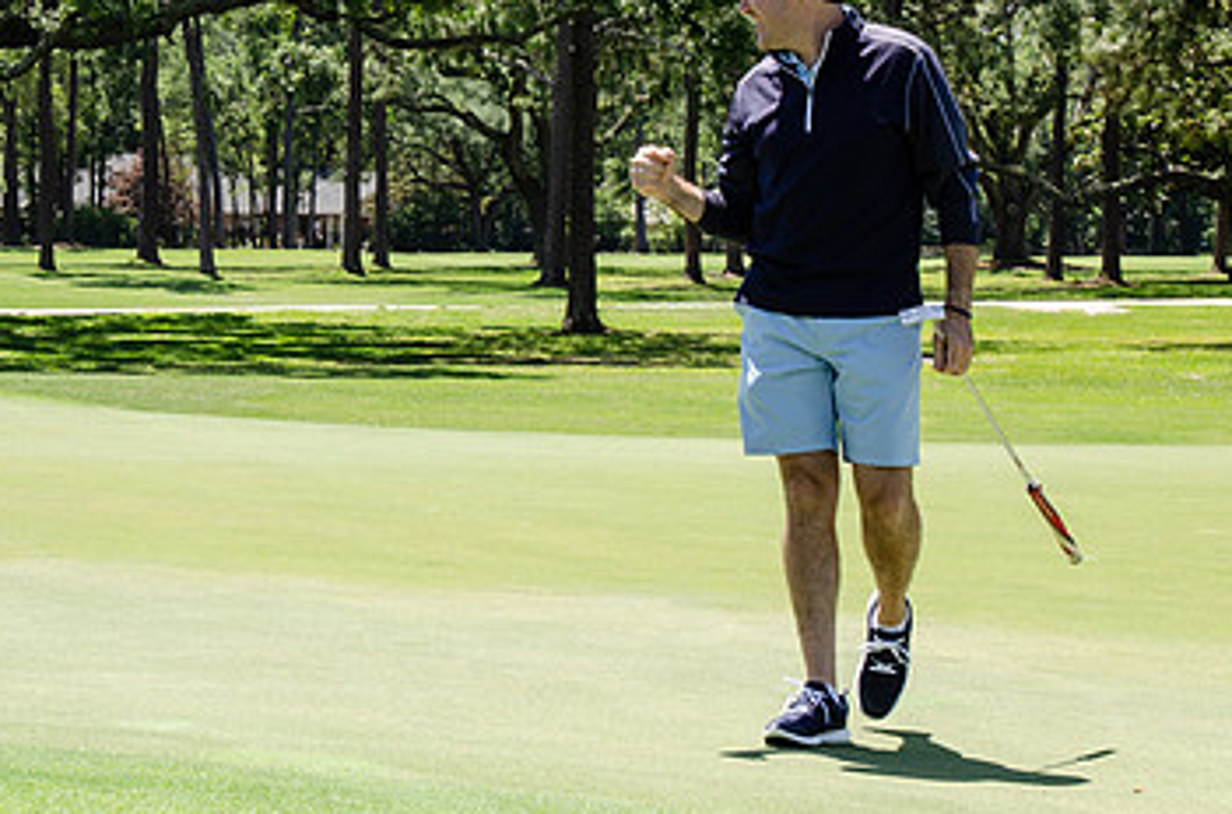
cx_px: 604
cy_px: 344
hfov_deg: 16.6
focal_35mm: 124
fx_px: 4232
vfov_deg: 11.0
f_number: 10
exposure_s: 1/400
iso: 400
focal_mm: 50
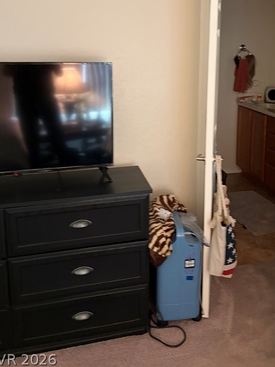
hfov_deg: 39.3
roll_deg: -0.7
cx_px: 175
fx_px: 381
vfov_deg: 50.3
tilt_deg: -9.5
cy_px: 117
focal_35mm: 36
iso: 500
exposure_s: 1/30
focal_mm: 5.96
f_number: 1.6
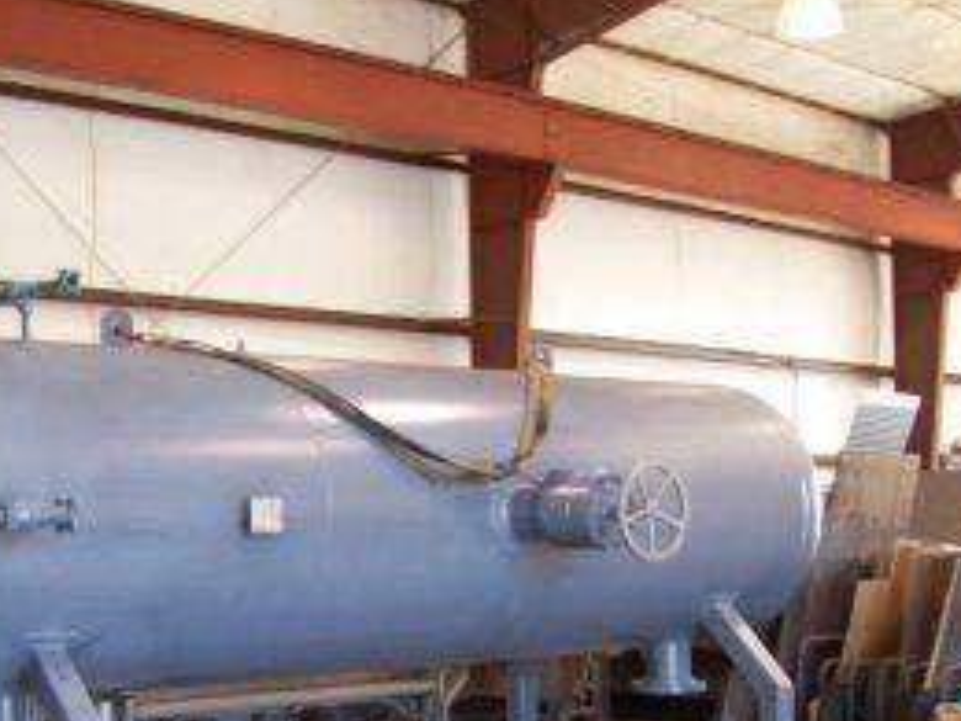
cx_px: 366
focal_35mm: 62
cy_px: 592
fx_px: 1721
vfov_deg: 23.3
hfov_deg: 31.1
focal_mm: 6
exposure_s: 1/64
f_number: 2.7
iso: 200
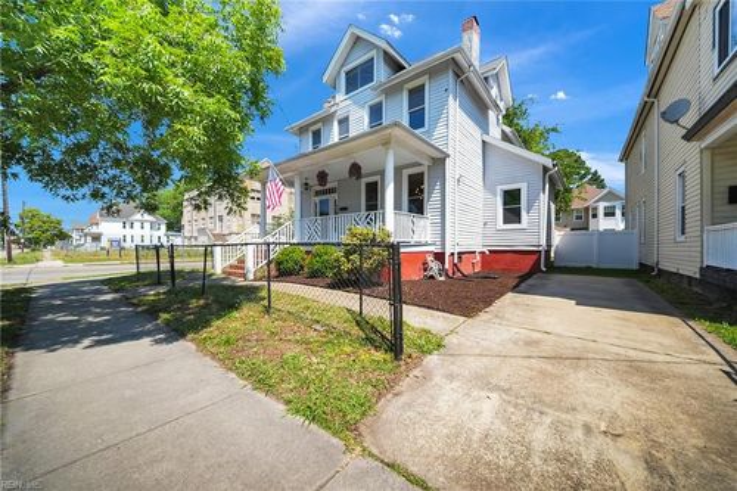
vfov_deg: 90.0
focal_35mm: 12
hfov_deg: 112.6
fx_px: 246
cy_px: 246
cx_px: 368
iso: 2500
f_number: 5.6
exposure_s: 1/8000
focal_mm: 12
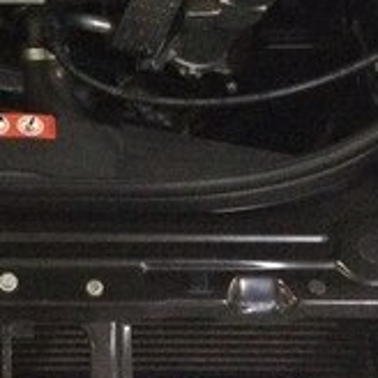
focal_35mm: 103
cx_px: 23
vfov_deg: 16.1
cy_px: -91
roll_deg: -3.9
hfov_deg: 16.6
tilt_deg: -40.0
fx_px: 1272
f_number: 2.2
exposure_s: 1/17
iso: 500
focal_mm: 4.15
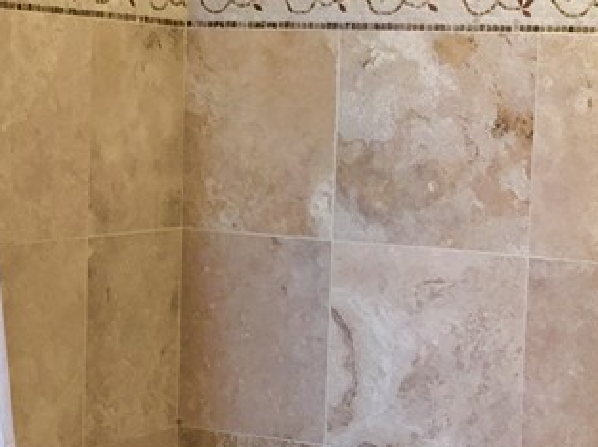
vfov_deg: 15.5
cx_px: 332
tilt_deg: -3.4
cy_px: 260
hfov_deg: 20.7
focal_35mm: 95
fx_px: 1639
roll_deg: -2.3
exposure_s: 1/30
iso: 125
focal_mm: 4.15
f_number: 2.2
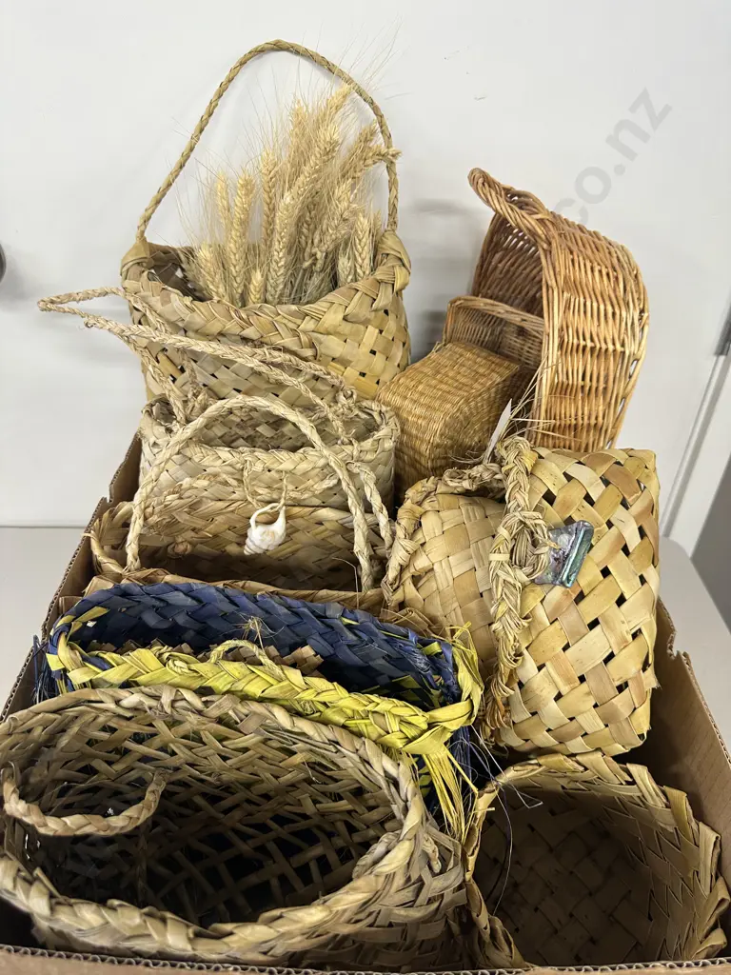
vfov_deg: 71.6
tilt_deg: -36.7
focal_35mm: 24
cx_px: 366
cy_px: 488
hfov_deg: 56.8
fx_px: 676
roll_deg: -1.6
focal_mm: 6.86
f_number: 1.78
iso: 125
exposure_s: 1/50
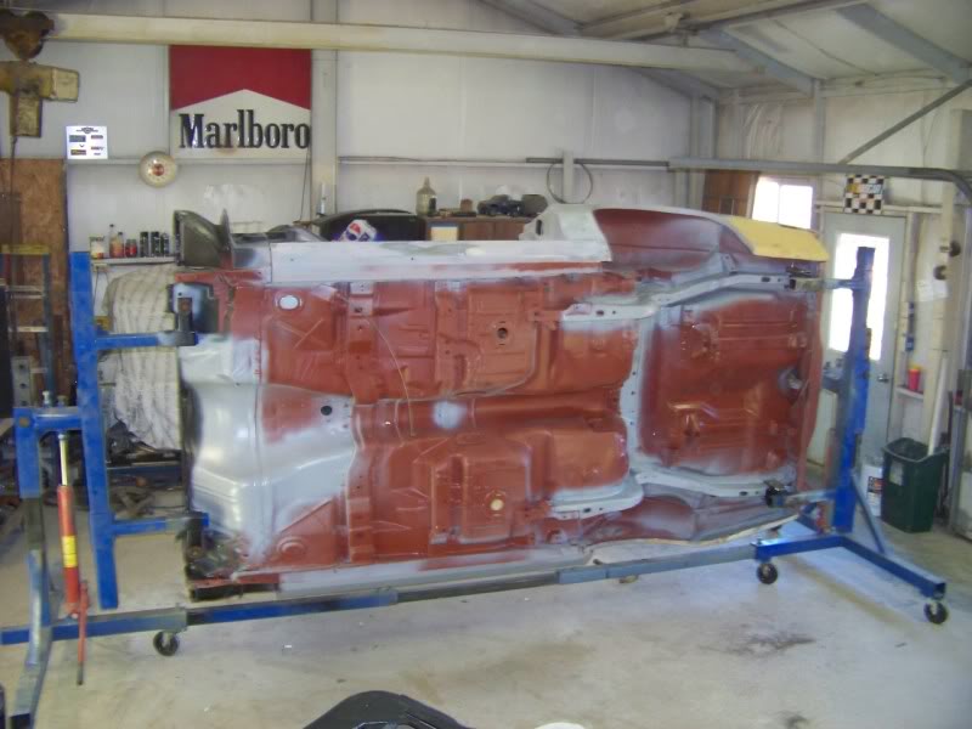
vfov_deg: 39.7
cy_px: 364
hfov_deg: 51.4
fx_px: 1011
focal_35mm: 36
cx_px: 486
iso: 200
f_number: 2.8
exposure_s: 1/30
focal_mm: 5.85
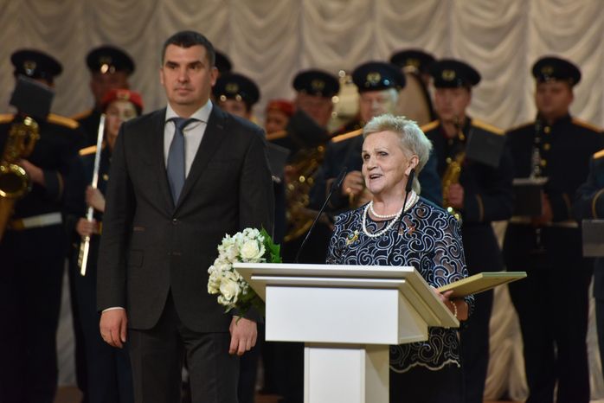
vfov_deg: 4.6
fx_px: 5035
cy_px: 202
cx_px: 302
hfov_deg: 6.9
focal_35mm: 300
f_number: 5.6
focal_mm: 300
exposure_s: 1/640
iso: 4000
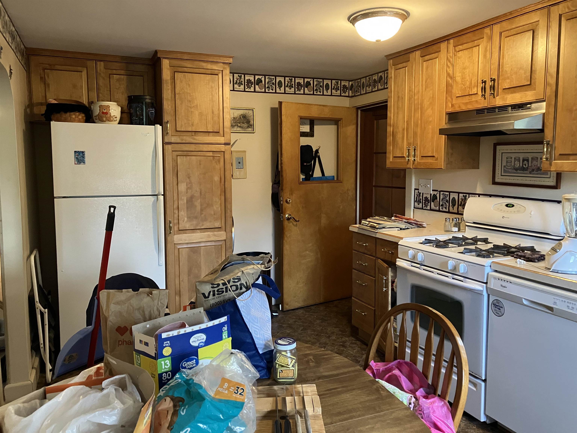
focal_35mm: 28
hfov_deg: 63.4
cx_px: 288
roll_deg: -0.3
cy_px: 216
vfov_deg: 49.7
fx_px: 467
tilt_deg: -4.7
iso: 320
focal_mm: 3.99
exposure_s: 1/60
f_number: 1.8
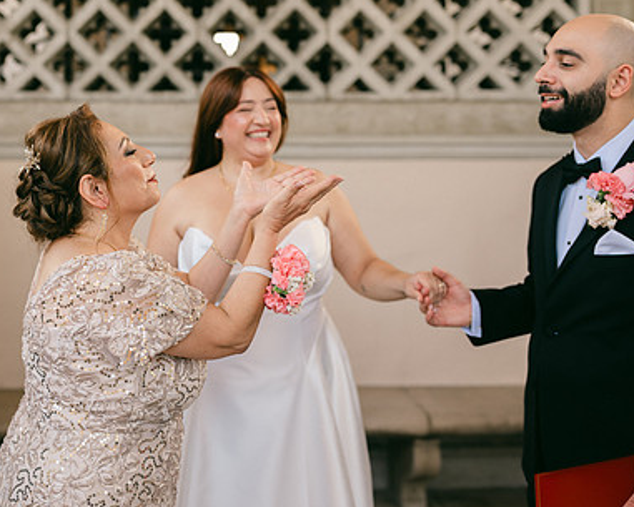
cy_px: 194
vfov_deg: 30.2
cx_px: 220
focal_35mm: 50
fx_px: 938
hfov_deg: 37.0
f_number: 2
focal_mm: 35
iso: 160
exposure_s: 1/640
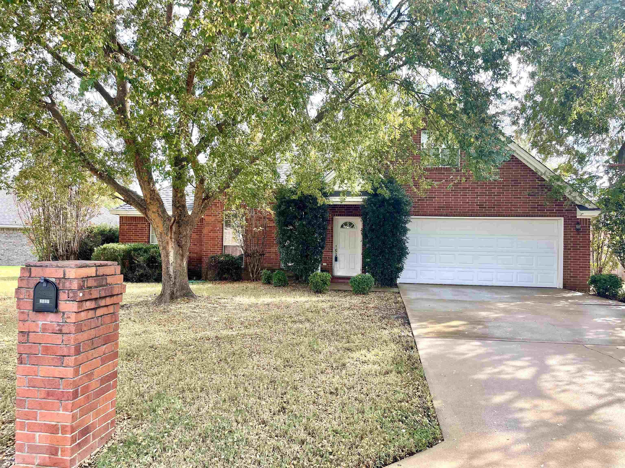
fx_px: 451
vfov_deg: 54.9
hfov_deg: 69.4
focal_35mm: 25
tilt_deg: +1.1
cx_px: 312
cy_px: 234
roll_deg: -1.9
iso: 32
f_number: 1.6
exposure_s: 1/518
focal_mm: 5.1
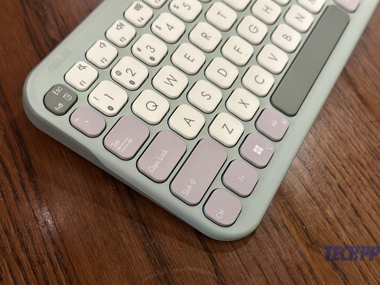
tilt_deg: -56.1
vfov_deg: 30.3
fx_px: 527
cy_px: 142
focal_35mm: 48
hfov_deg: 39.7
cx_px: 190
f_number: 1.78
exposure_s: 1/33
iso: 320
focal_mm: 6.86
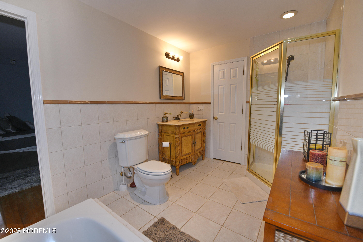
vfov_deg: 77.3
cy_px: 121
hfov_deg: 100.4
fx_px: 151
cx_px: 182
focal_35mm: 15
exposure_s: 1/80
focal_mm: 15
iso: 800
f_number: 7.1
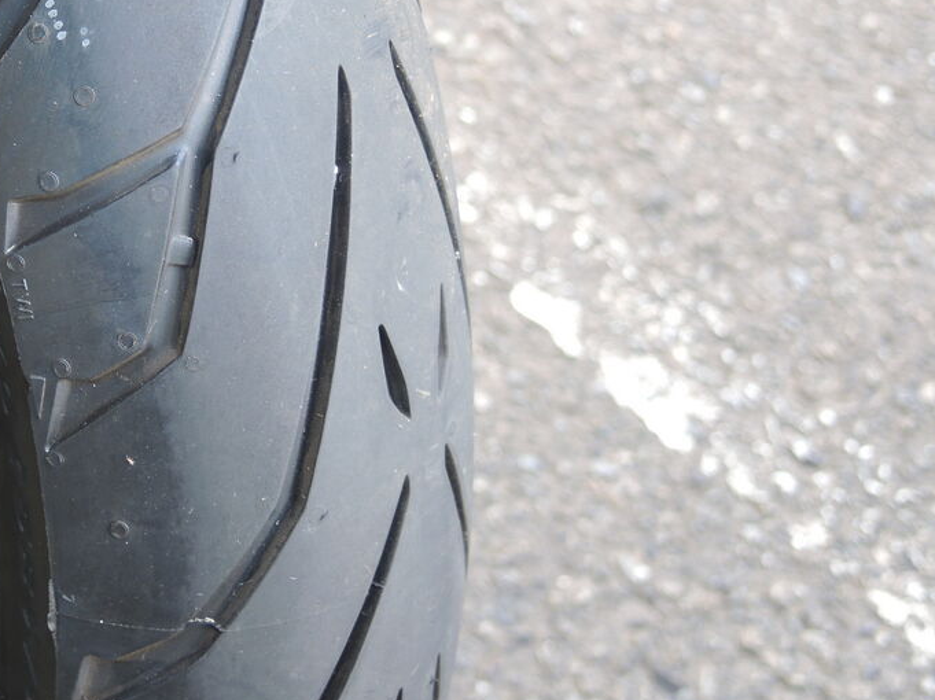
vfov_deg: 21.7
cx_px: 166
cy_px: 172
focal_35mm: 67
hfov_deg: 28.3
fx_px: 1809
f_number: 2.2
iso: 160
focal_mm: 8.2
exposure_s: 1/50
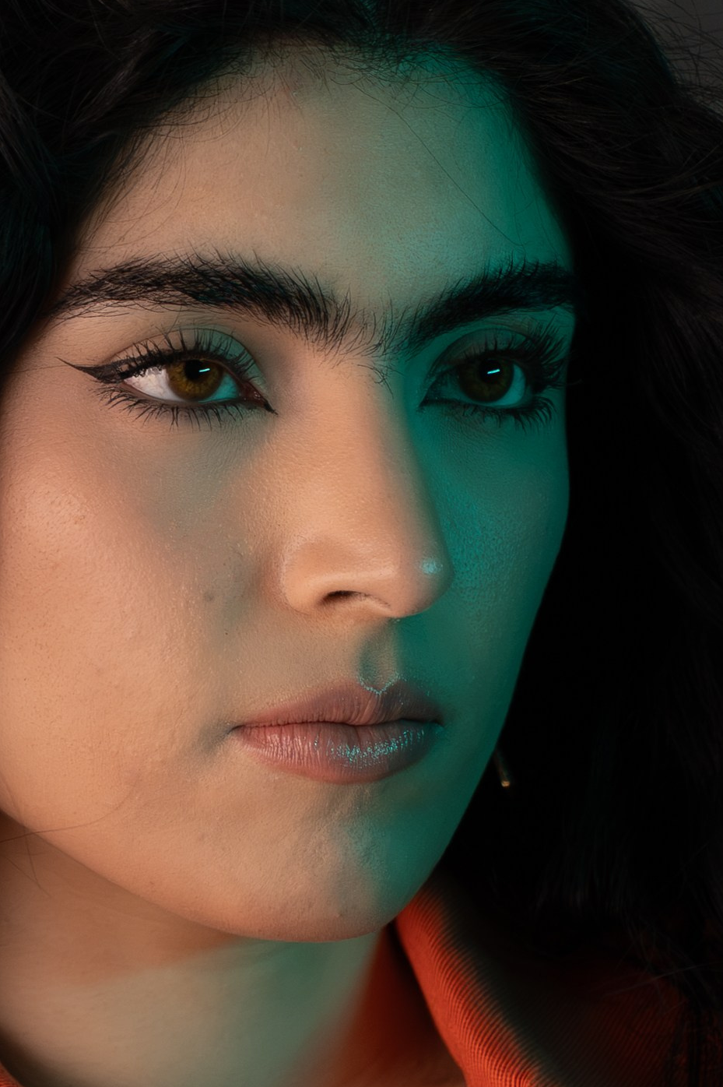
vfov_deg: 6.8
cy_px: 717
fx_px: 9078
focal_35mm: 301
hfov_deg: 4.6
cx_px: -28
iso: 1250
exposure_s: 1/200
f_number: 4
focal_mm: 70
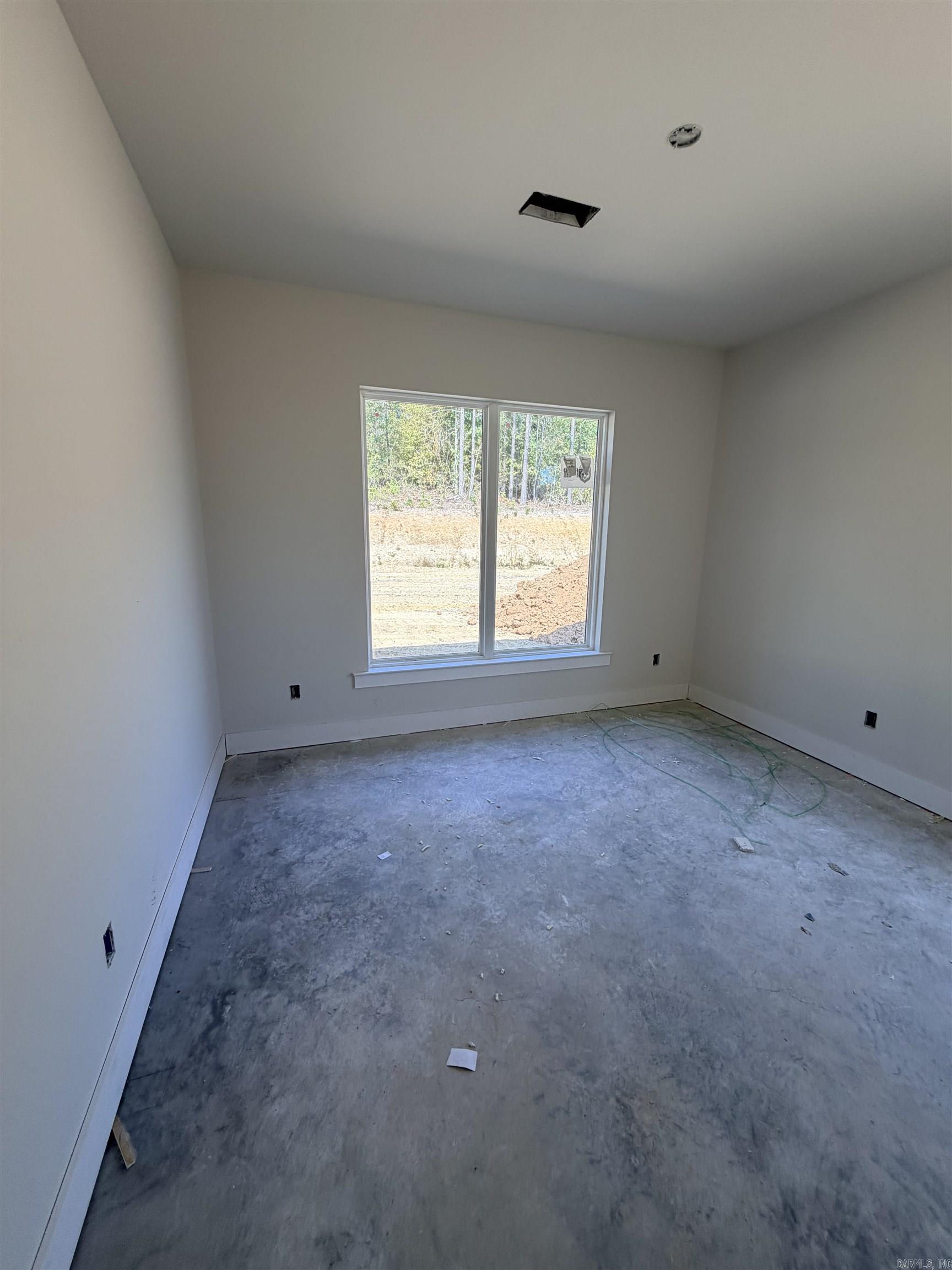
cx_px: 476
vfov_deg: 102.1
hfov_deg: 85.7
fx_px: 513
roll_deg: -1.5
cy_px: 635
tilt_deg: -13.5
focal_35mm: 14
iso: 64
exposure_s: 1/121
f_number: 2.2
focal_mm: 2.22
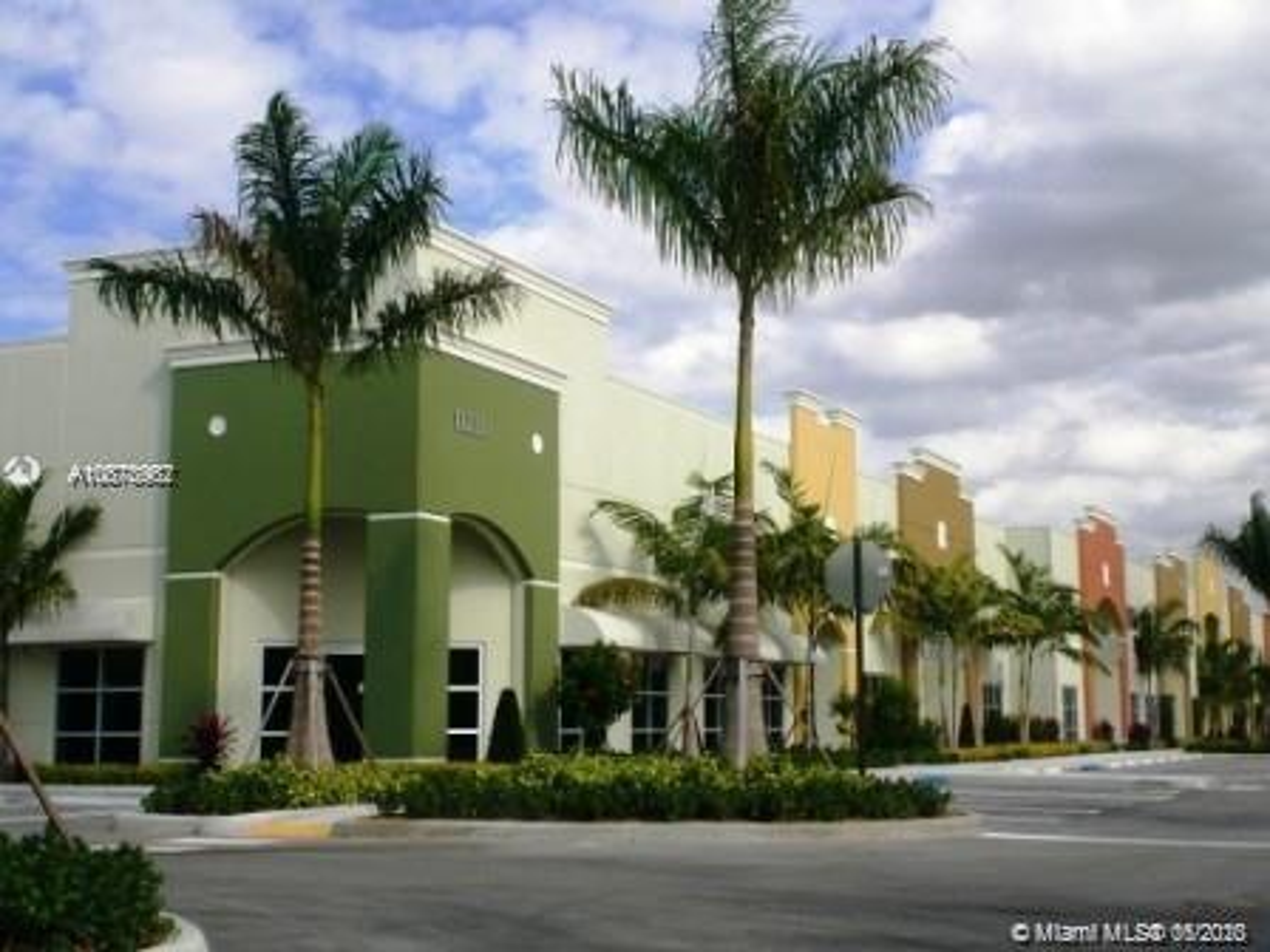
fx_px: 1871
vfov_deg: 28.6
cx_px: 635
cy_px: 476
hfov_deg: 37.5
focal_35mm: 51
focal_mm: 8.44
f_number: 5.1
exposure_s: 1/400
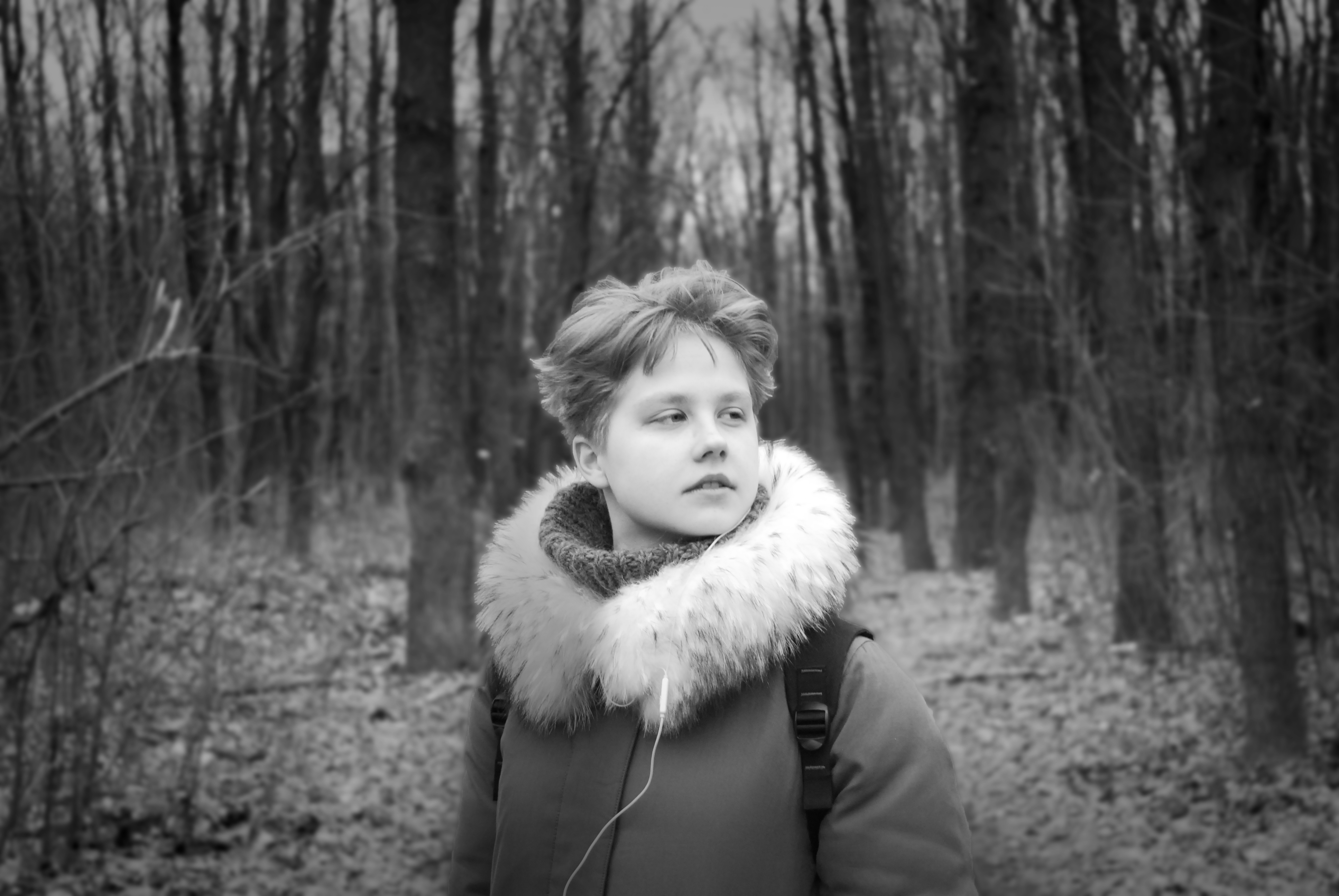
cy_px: 448
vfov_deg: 22.7
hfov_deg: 33.4
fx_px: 2234
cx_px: 670
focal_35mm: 60
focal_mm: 40
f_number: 5
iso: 800
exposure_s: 1/30
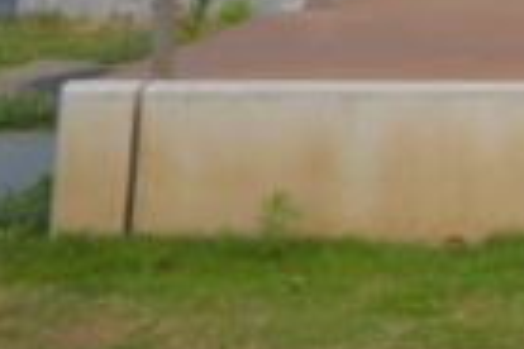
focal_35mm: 178
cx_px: 1496
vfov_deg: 6.7
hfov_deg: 9.4
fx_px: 2591
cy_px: -859
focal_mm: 16
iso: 100
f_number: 4
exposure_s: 1/80
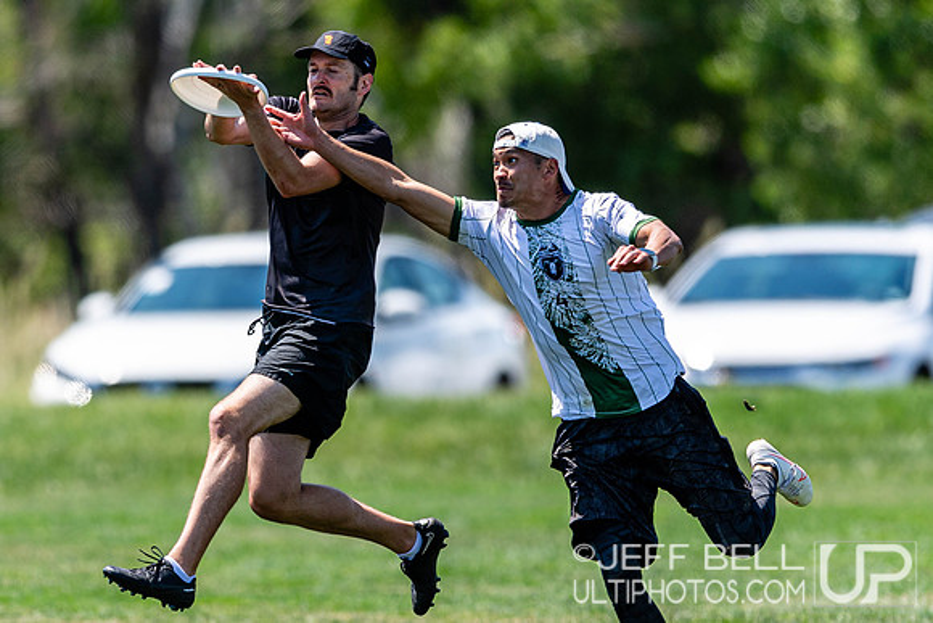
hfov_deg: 2.4
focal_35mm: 845
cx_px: 324
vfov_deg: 1.6
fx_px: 21894
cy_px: 416
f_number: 2.8
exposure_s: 1/1600
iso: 110
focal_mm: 400
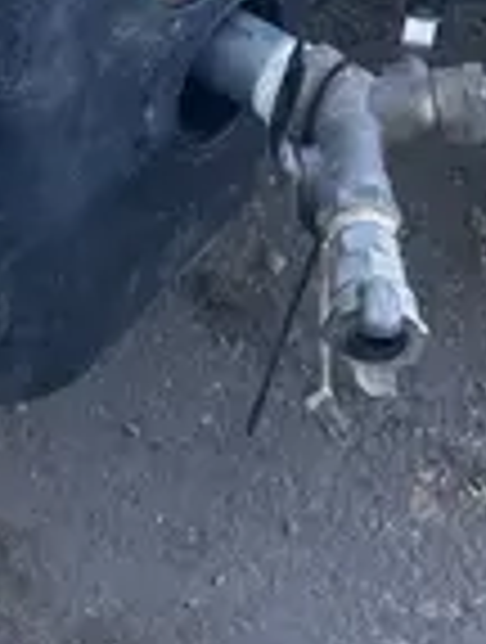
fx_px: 2479
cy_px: -327
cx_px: 153
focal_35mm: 133
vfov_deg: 13.9
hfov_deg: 11.2
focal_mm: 4.2
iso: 32
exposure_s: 1/241
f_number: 1.6
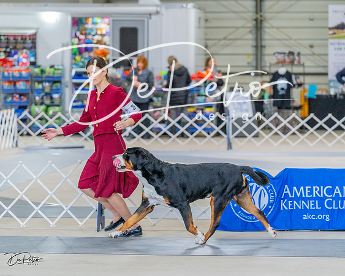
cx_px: 172
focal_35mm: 152
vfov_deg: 10.2
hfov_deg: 12.7
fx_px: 1552
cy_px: 138
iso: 6400
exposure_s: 1/400
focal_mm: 135
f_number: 3.5
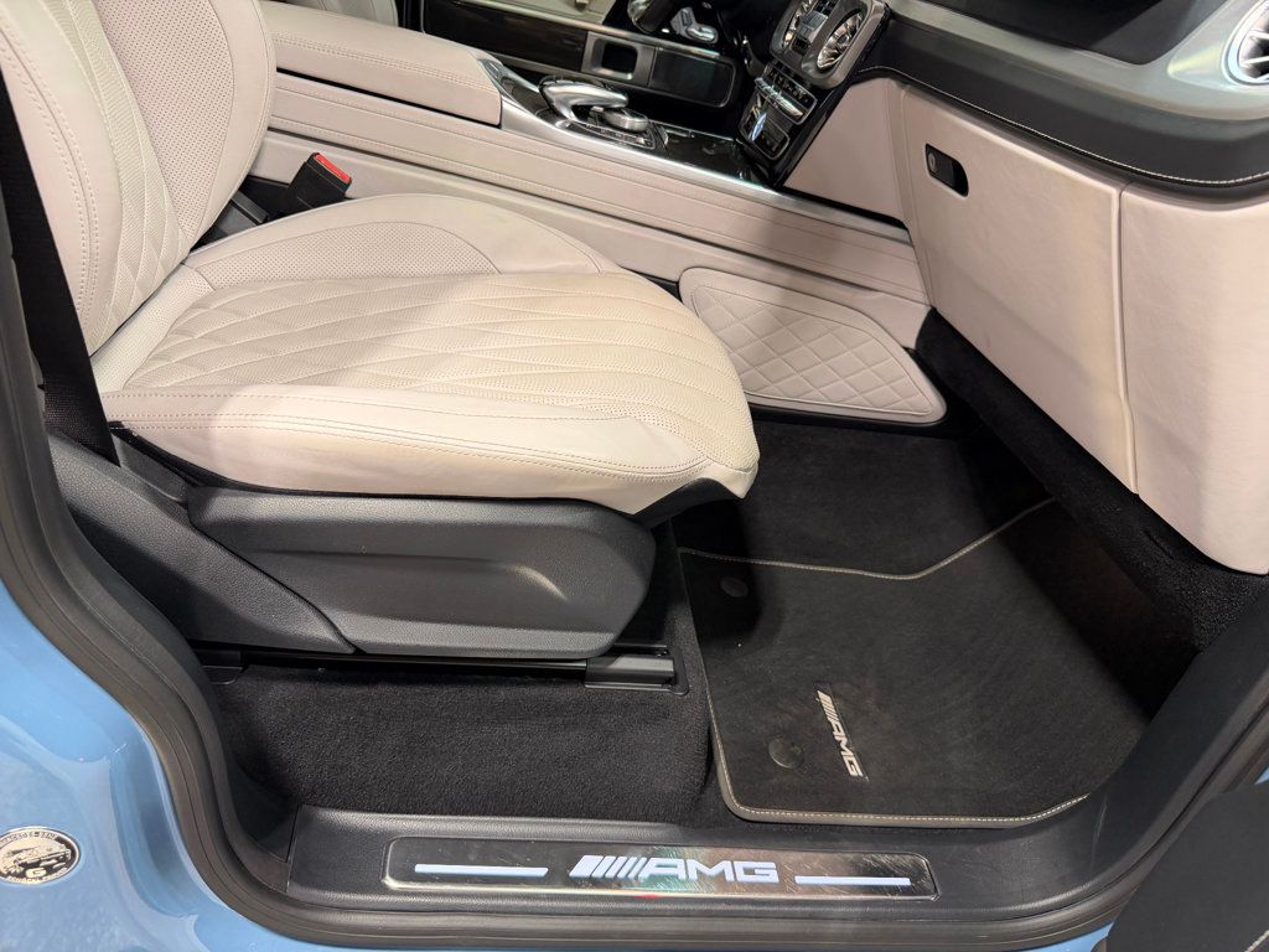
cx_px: 634
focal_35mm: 24
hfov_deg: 71.6
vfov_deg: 56.8
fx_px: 880
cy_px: 476
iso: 200
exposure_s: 1/120
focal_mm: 6.76
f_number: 1.78
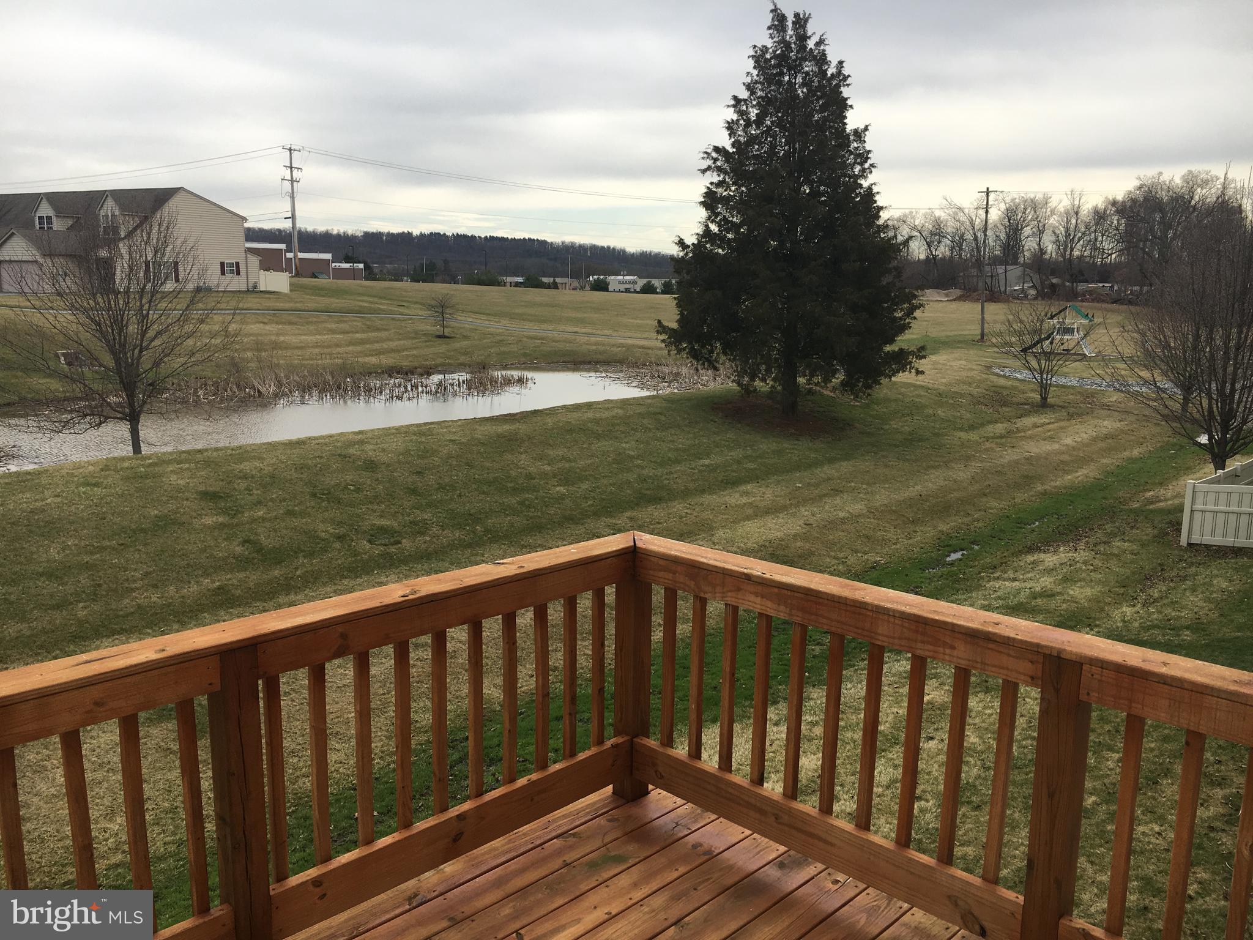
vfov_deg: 48.2
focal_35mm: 29
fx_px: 1050
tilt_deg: -9.9
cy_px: 470
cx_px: 626
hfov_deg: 61.7
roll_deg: +0.3
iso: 25
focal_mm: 4.15
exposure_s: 1/1115
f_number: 2.2
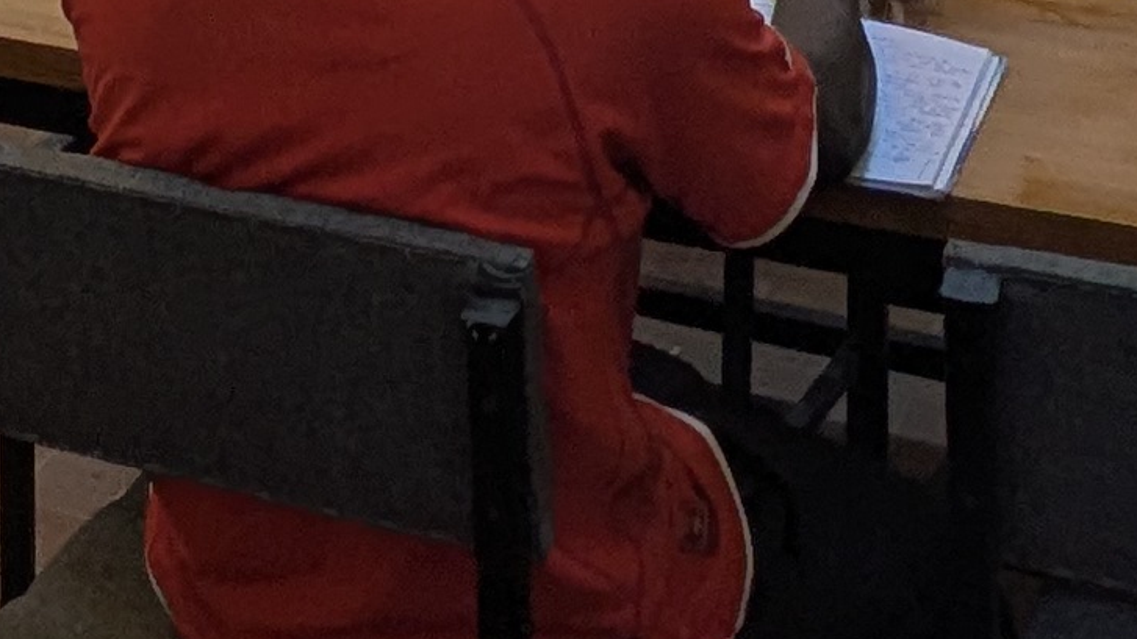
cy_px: -703
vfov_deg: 11.1
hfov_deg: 21.7
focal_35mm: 97
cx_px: 195
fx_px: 2925
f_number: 2.2
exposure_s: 1/100
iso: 109
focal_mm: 1.83
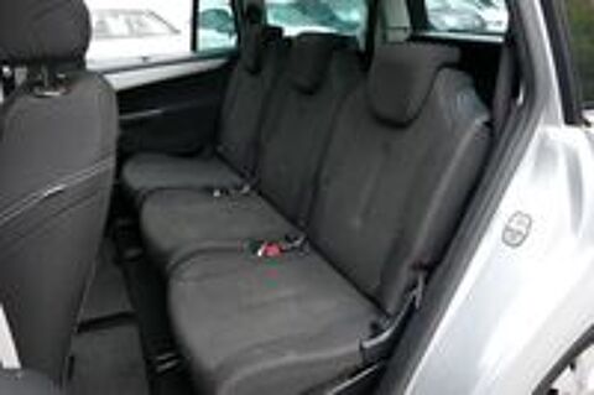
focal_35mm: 25
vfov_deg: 51.2
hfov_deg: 71.6
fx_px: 412
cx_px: 297
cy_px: 198
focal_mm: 9.12
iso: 125
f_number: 2.8
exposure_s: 1/100
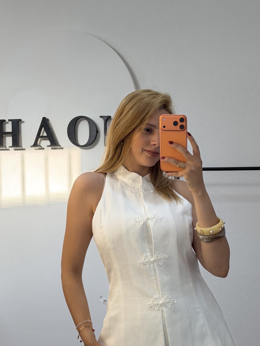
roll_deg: +0.4
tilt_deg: -18.9
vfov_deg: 32.6
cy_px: 208
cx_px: 148
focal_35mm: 59
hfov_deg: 24.8
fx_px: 591
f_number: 1.78
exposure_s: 1/179
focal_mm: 6.76
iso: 64
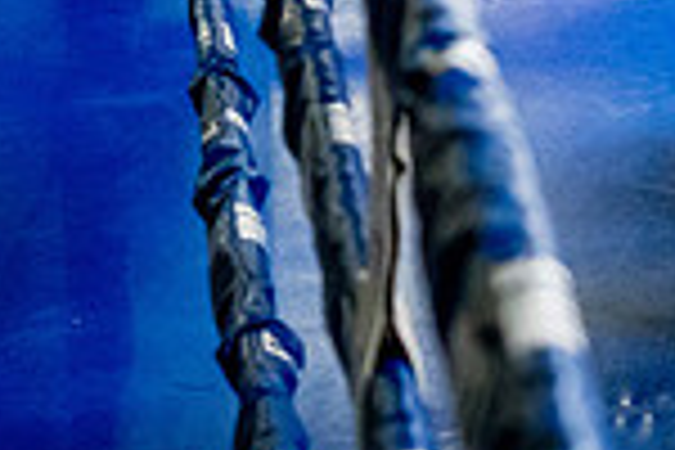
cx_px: 1269
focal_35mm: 201
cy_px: -376
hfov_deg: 9.7
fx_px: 3768
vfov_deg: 6.7
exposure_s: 1/800
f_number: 2.8
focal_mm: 35
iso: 5000
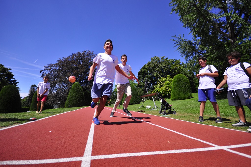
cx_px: 126
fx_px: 104
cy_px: 84
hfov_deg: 100.5
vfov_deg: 77.2
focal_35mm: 15
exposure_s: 1/2000
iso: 200
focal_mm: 10
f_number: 4
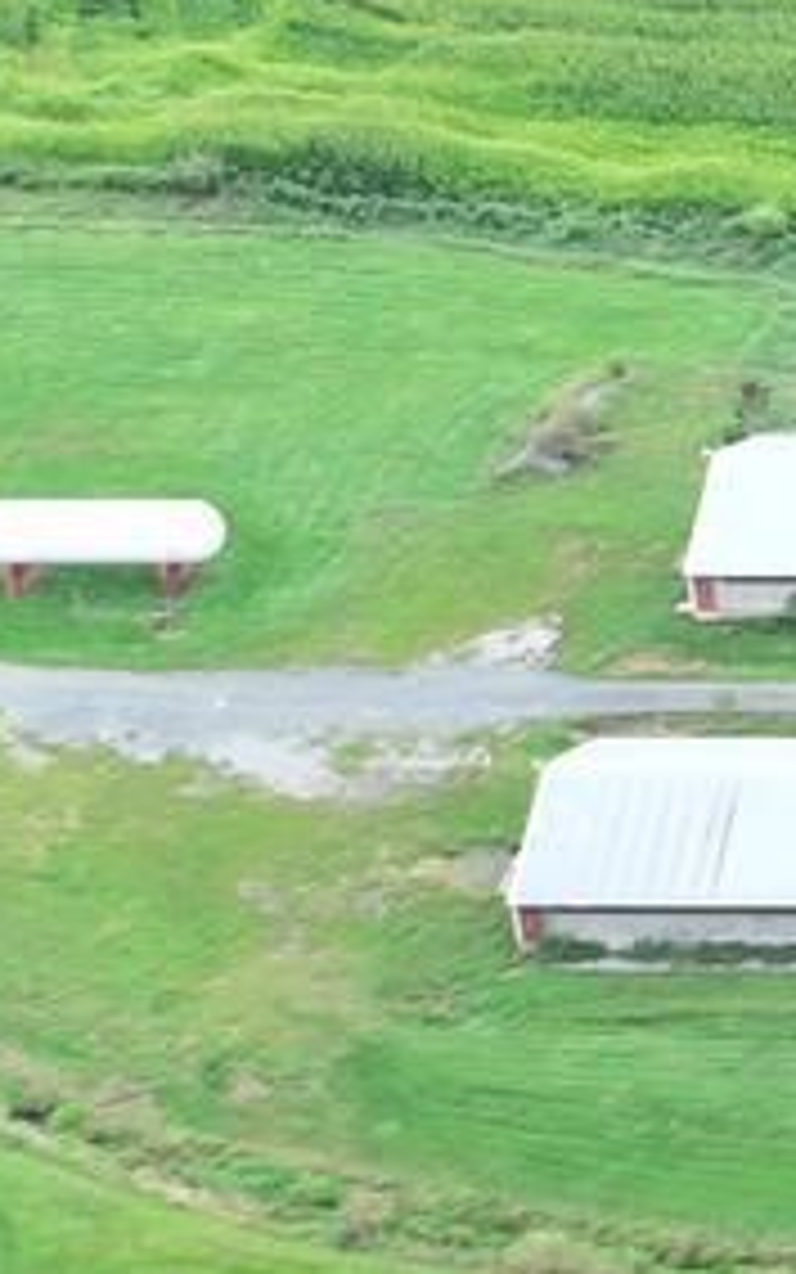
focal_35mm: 184
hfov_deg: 6.8
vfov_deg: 11.4
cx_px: 1893
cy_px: 954
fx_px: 6383
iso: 160
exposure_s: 1/240
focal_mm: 12.29
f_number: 2.8
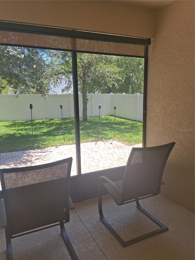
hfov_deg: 53.1
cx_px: 98
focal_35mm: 26
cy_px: 130
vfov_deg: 67.3
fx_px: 195
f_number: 1.8
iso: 25
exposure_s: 1/136
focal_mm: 3.98
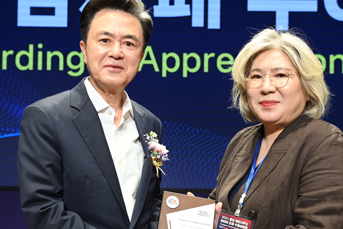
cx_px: 192
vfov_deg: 22.6
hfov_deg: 33.4
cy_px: 108
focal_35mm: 60
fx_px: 572
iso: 1600
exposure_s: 1/320
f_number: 5.6
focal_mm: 40
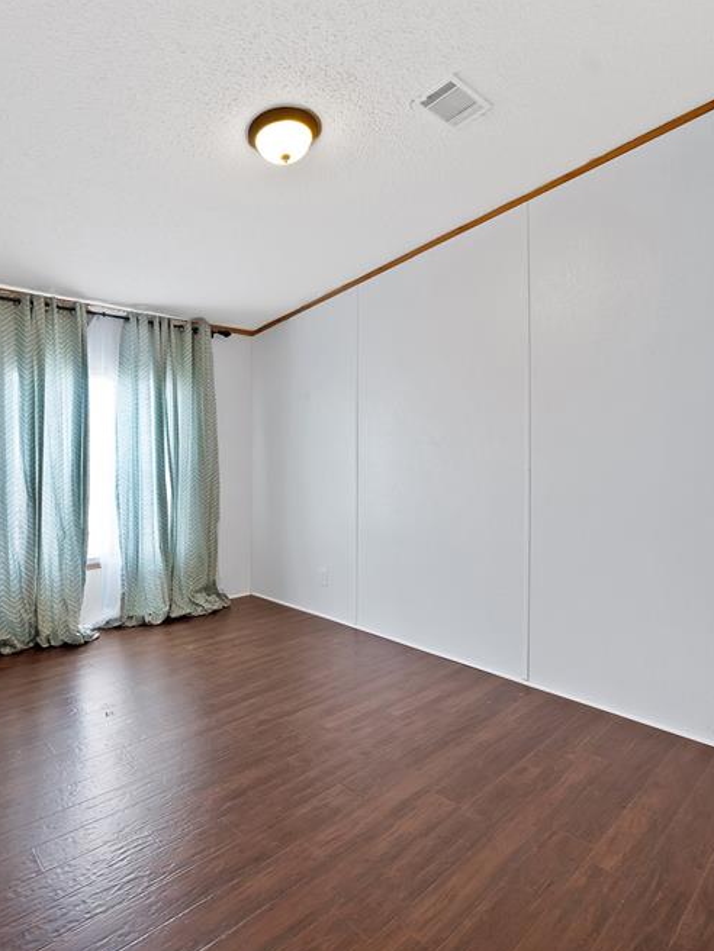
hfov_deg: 70.9
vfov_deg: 87.7
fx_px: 495
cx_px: 287
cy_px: 468
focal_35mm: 18
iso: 640
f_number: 8
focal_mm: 12
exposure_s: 1/2
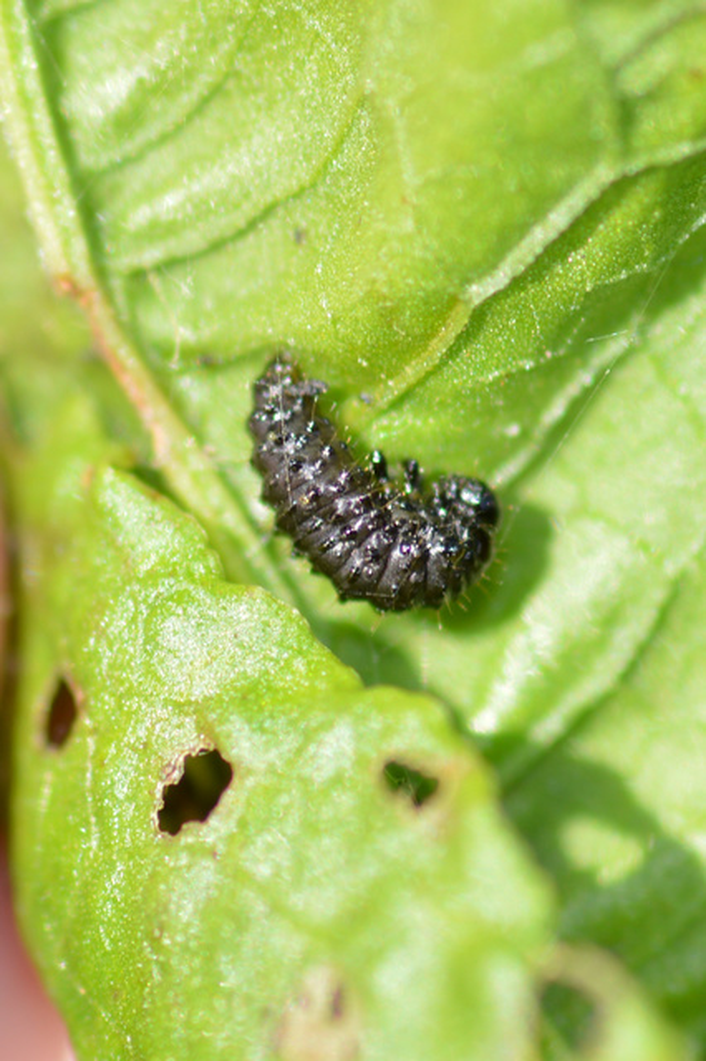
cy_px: 530
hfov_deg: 9.1
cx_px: 353
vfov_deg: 13.7
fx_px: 4417
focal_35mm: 150
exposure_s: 1/200
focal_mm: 100
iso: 100
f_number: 9
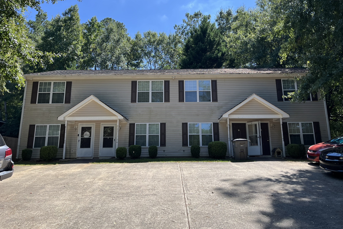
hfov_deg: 65.5
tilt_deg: +13.1
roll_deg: +0.9
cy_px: 102
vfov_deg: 46.3
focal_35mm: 28
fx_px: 267
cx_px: 174
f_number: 1.6
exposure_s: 1/1623
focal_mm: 5.1
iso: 50
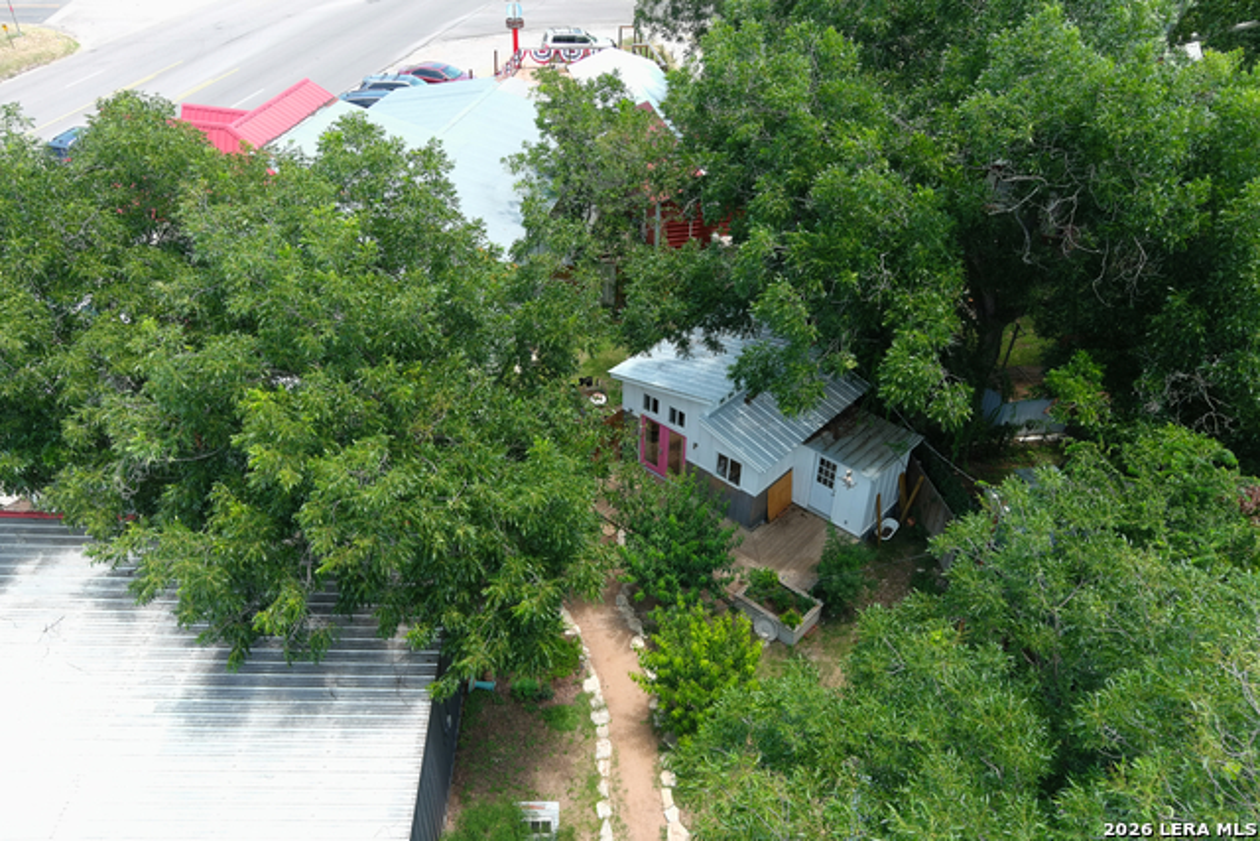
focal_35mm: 29
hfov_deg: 63.6
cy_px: 420
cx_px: 630
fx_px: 1015
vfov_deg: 45.0
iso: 100
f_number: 2.8
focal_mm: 10.6
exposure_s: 1/240
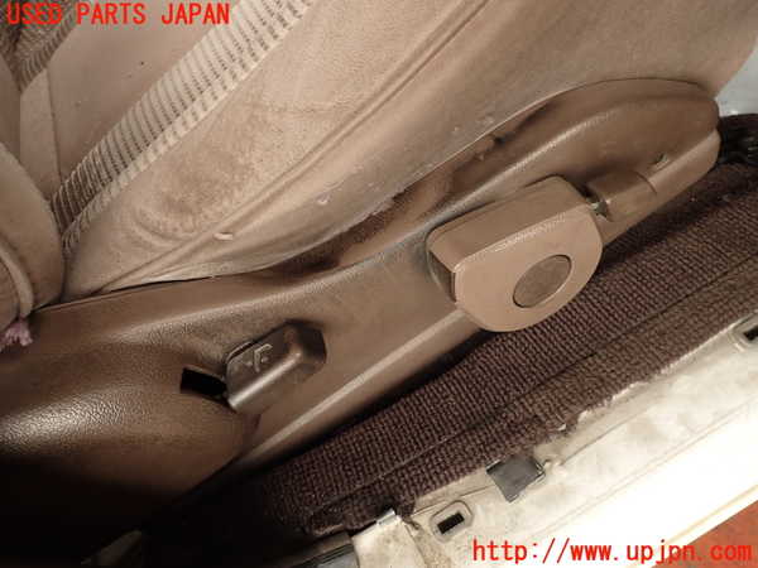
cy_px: 284
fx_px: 547
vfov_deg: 54.9
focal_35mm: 25
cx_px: 379
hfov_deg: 69.4
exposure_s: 1/60
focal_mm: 4.5
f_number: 2.8
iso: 100
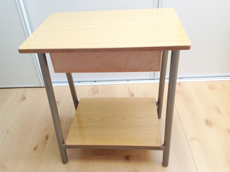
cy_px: 86
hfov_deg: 52.7
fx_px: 232
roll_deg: +4.5
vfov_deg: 40.6
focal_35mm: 35
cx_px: 115
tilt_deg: -36.7
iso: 50
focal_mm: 4.28
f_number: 2.4
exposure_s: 1/24
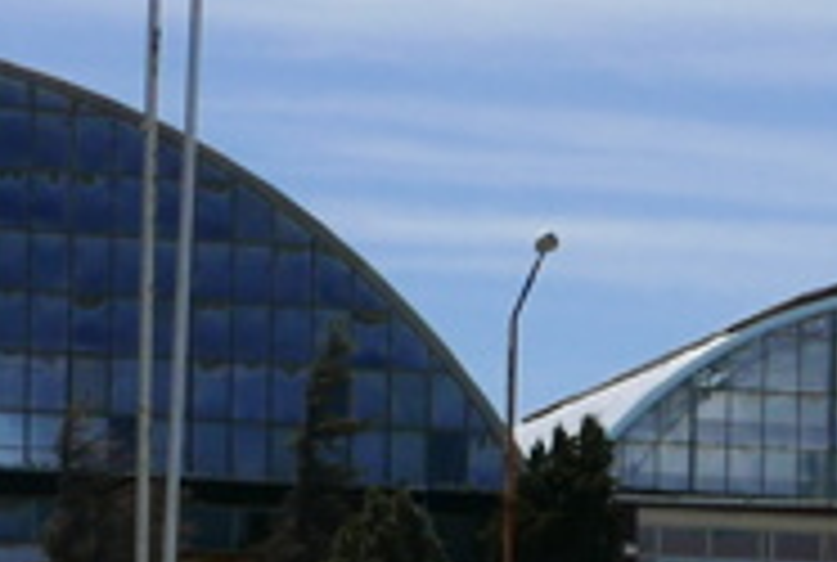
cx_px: 1285
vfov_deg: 6.4
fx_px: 4941
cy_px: 958
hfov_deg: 9.4
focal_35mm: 212
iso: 200
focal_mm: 14.9
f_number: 5.6
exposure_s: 1/1600
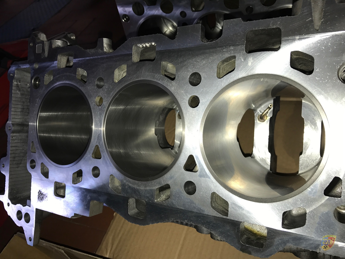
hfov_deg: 63.4
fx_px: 279
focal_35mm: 28
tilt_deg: -42.2
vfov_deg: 49.7
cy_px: 130
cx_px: 172
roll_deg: +23.9
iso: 20
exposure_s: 1/54
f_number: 1.8
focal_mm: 3.99
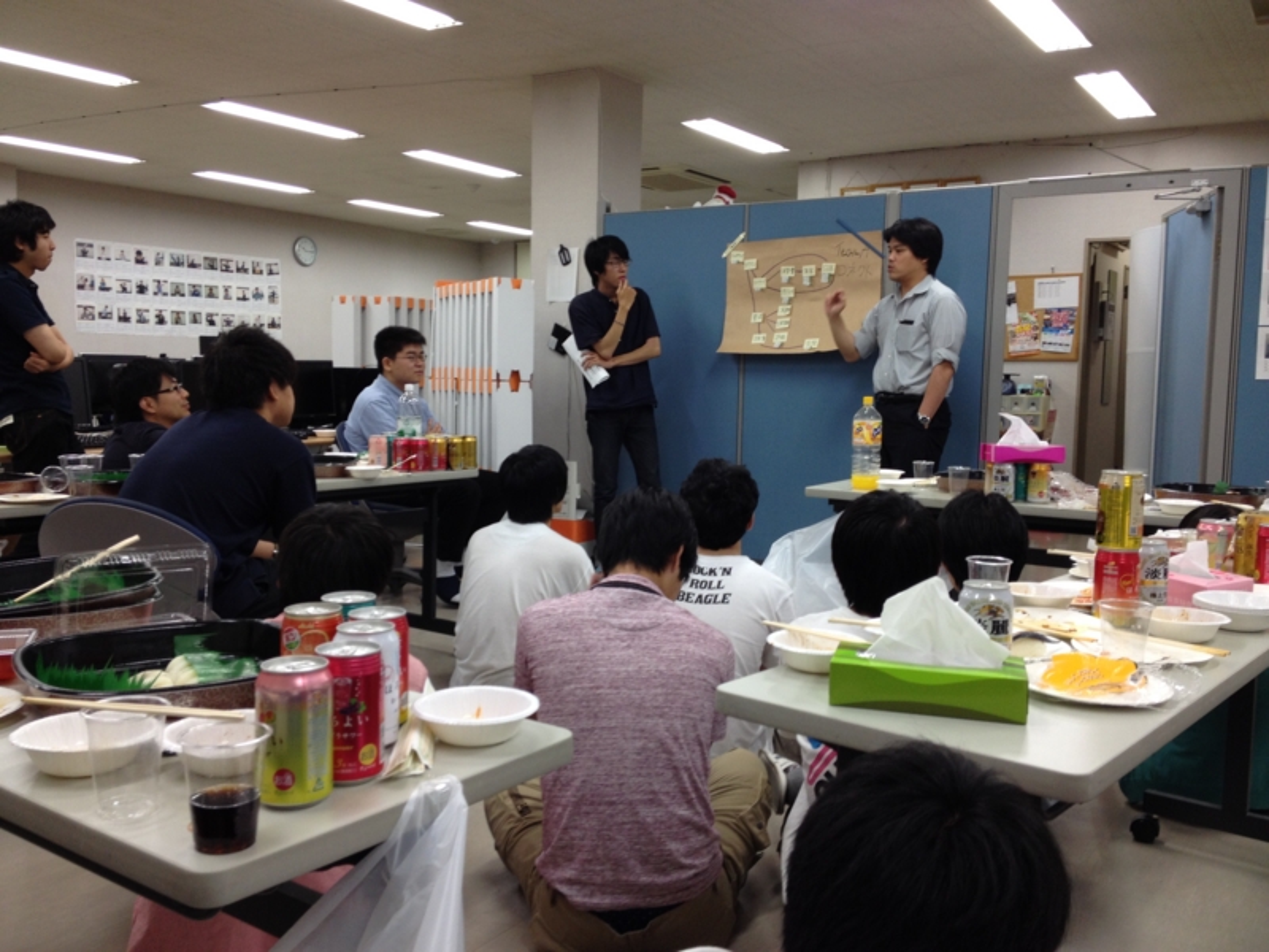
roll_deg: +0.0
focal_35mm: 35
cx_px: 634
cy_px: 476
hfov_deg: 52.6
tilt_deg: -6.0
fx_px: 1283
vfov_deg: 40.7
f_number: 2.4
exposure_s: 1/30
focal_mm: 4.28
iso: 50
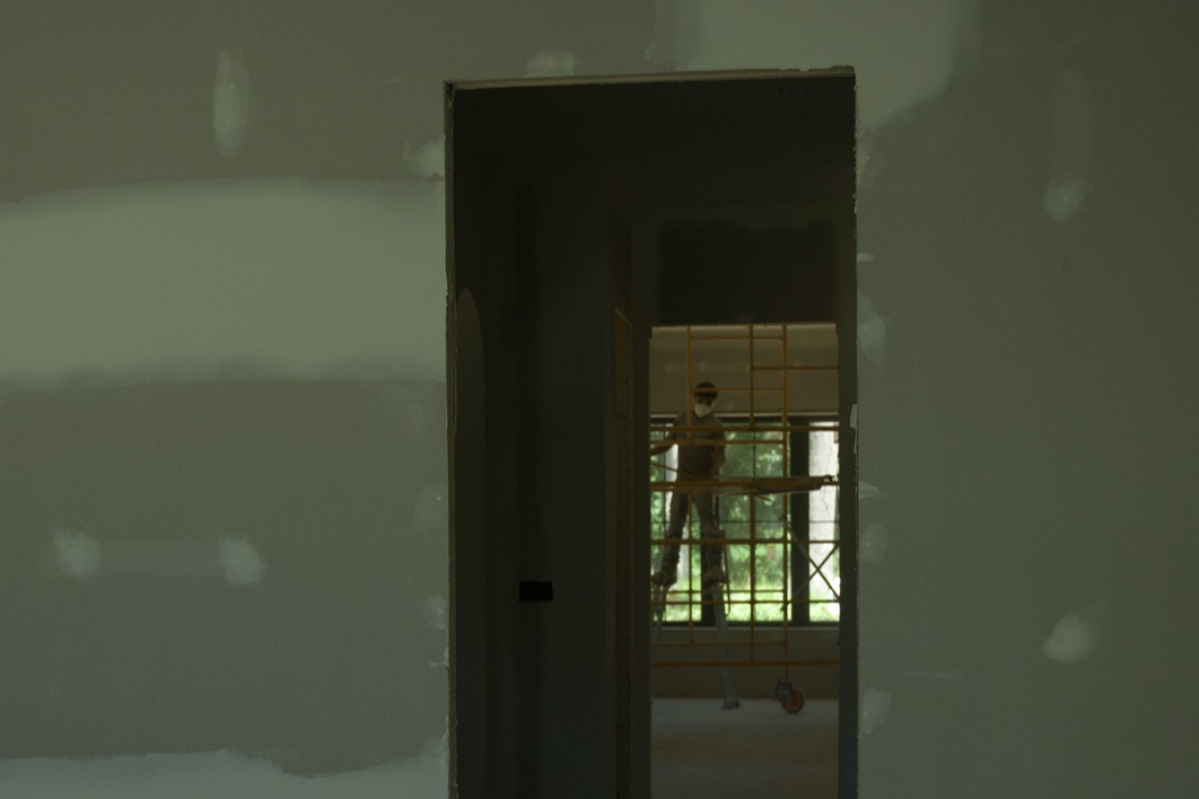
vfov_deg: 23.2
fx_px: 1932
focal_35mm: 58
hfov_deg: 34.4
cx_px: 511
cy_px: 576
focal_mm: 28
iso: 800
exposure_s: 1/125
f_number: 2.8
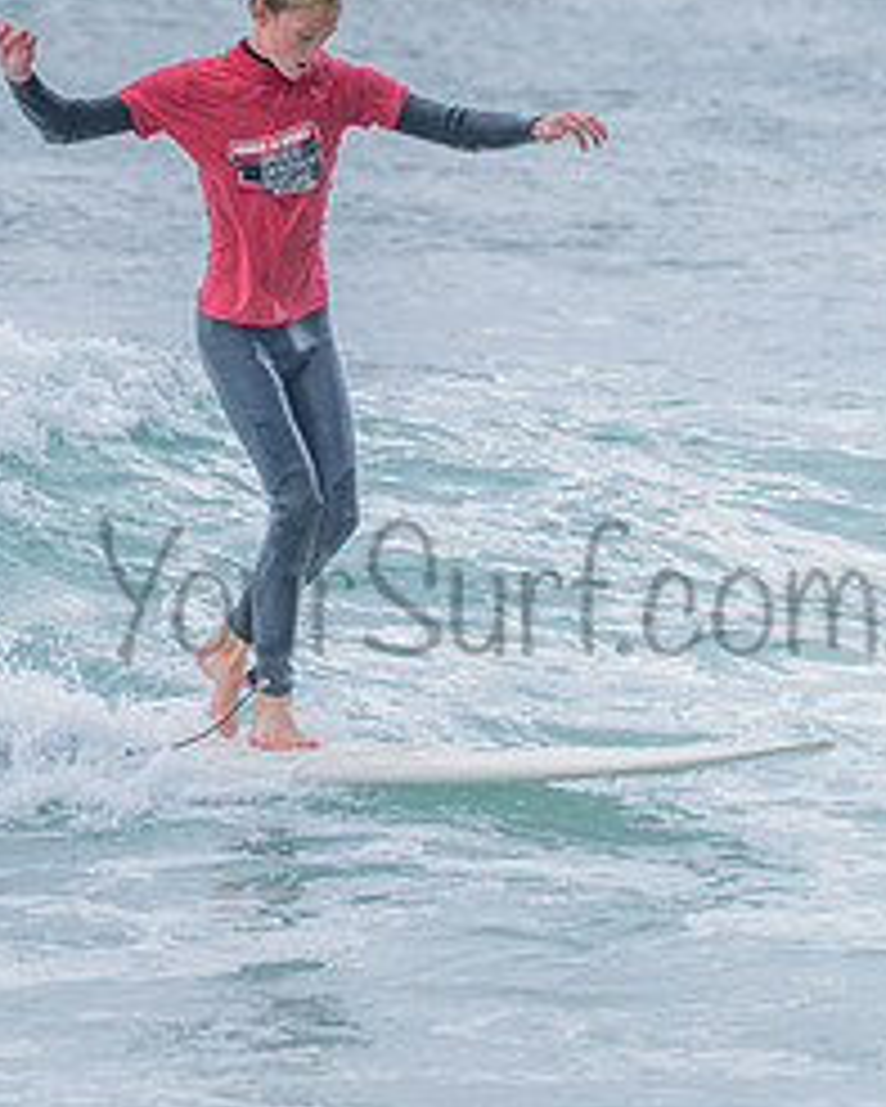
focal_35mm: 1358
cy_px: 443
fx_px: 44485
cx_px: 322
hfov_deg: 1.1
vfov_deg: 1.4
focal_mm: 500
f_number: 5.6
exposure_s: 1/2000
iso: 1100
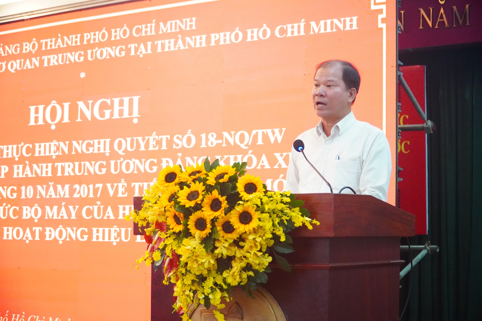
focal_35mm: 70
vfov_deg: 19.3
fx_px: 944
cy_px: 160
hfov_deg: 28.6
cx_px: 241
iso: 6400
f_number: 4
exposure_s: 1/250
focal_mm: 47
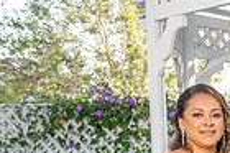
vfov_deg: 9.8
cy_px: 259
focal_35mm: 133
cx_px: 422
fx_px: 849
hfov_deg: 13.7
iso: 250
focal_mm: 32
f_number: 4.5
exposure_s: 1/200
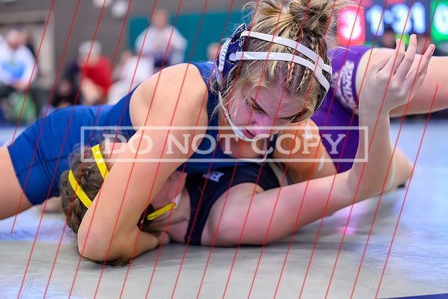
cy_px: 150
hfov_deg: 28.8
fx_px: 871
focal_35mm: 70
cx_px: 224
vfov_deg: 19.5
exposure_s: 1/640
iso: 10000
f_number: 2.8
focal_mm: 70
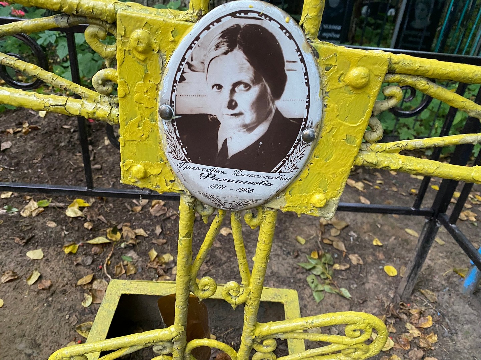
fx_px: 361
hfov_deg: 67.3
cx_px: 240
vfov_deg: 53.1
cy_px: 180
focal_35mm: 26
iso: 400
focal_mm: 4.25
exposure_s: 1/60
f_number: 1.8
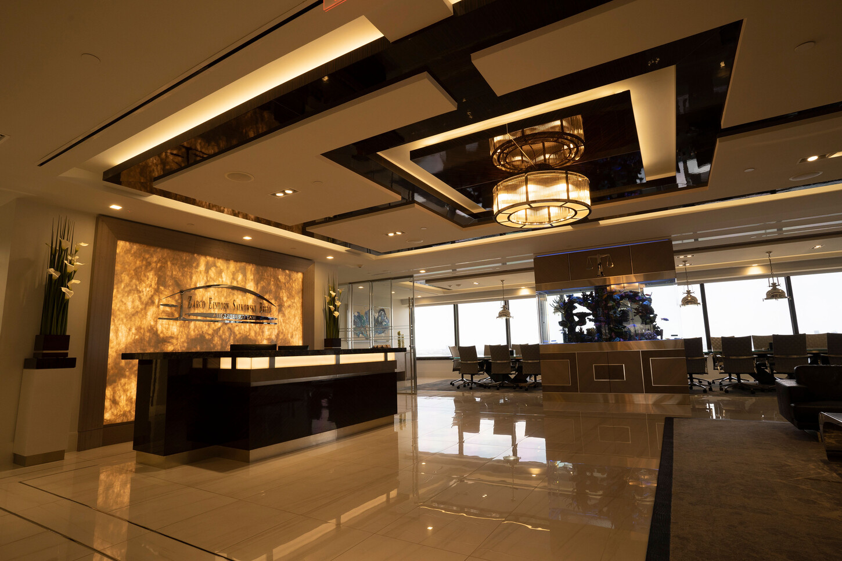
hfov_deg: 90.0
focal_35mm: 18
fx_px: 421
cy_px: 280
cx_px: 421
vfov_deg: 67.4
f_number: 9
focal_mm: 18
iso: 400
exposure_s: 1/30
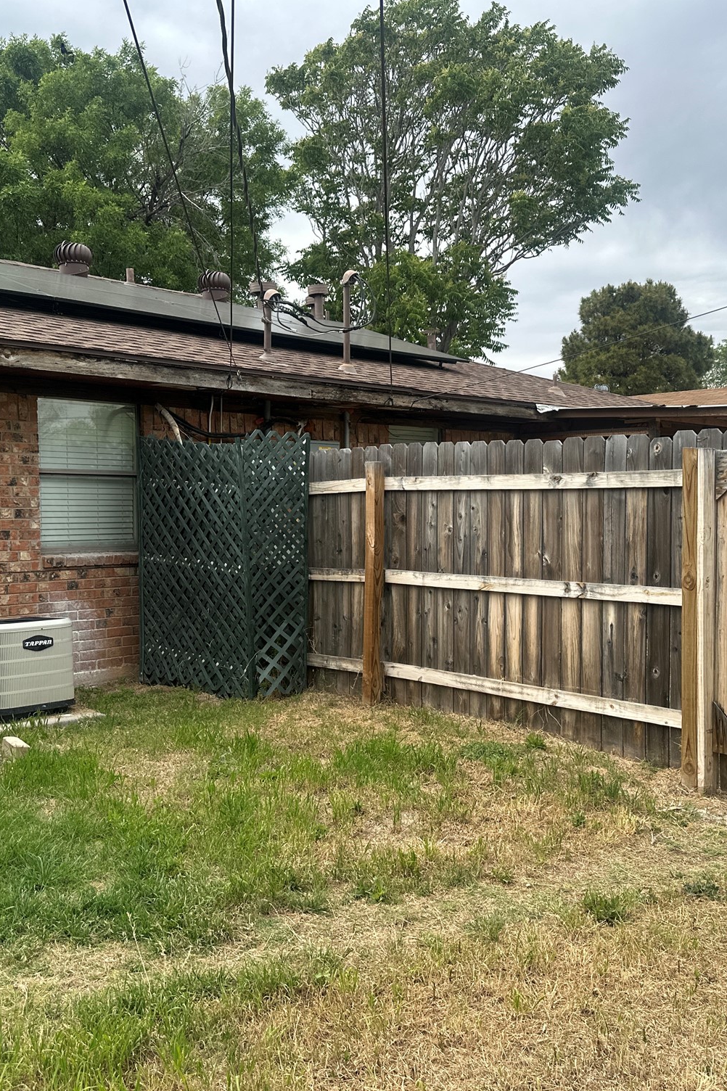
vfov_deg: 55.8
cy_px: 544
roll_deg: +0.5
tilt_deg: -2.0
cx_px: 403
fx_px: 1030
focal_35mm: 34
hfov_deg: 38.8
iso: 80
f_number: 1.78
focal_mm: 6.86
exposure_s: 1/1517
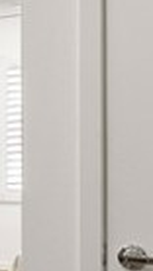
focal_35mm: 124
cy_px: 164
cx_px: -392
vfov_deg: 17.3
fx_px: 891
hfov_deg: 7.7
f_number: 9
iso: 320
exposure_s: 1.3
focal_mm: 16
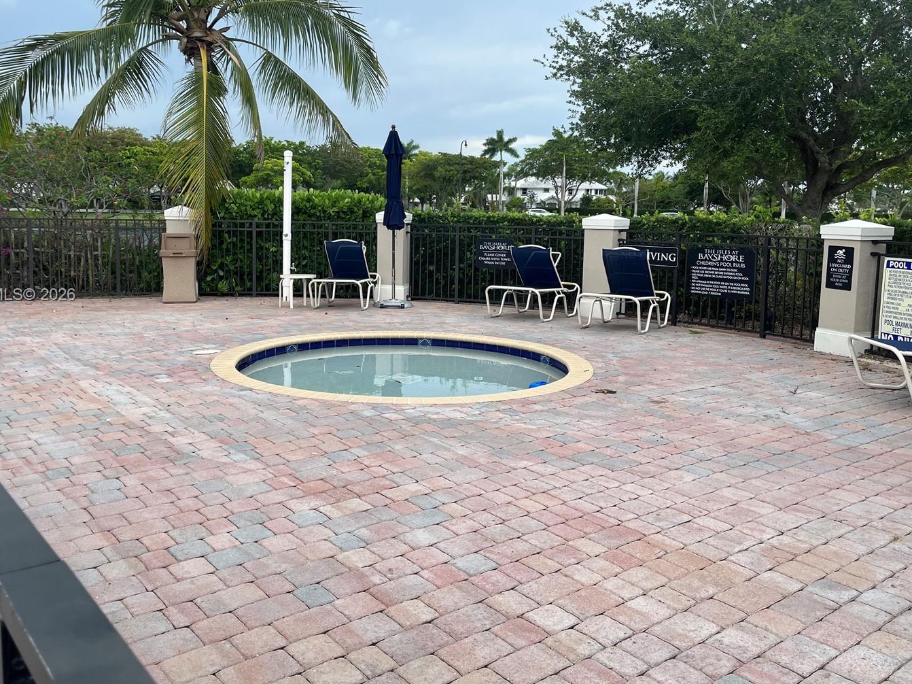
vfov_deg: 45.3
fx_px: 817
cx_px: 408
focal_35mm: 31
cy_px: 296
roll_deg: -1.4
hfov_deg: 58.2
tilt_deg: -4.1
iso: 50
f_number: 1.6
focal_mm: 5.1
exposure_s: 1/1339
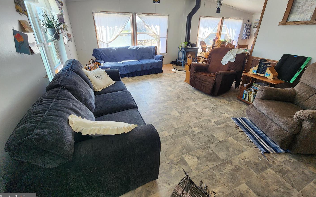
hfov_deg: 105.3
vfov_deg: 78.3
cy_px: 86
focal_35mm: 14
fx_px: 121
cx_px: 158
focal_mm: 2.2
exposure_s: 1/60
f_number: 2.2
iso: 80
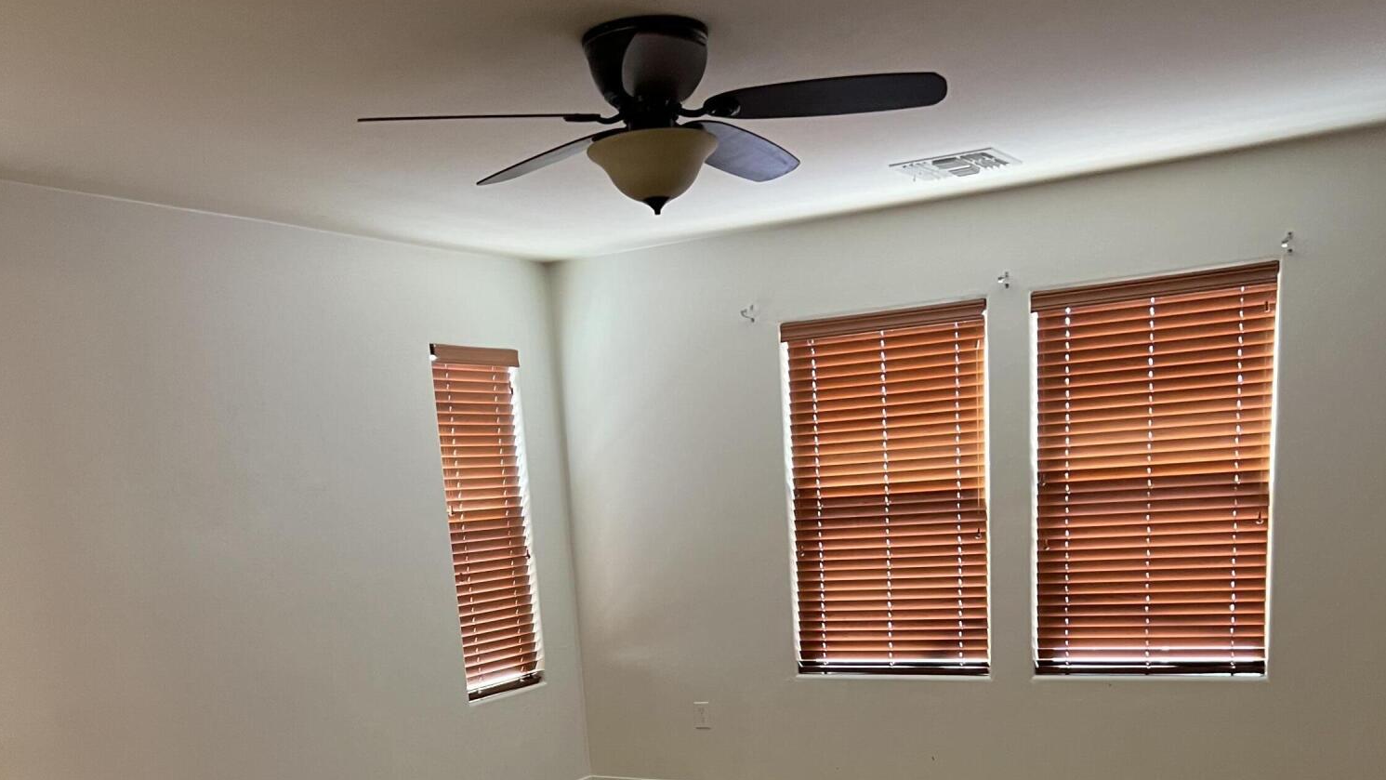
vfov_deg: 28.9
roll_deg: +3.3
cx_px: 692
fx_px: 1397
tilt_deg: -12.3
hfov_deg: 52.8
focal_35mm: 38
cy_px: 803
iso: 320
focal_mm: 5.7
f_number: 1.5
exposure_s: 1/60
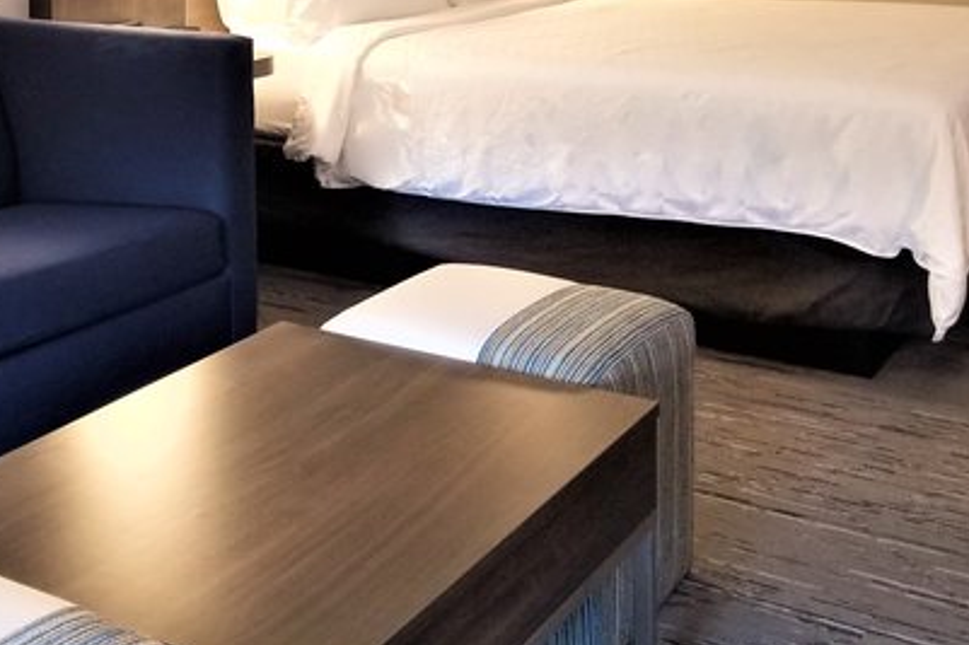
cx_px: 176
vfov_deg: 23.5
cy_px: -70
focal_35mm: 54
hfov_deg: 35.5
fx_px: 1453
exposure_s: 1/30
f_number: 1.7
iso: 160
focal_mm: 4.25
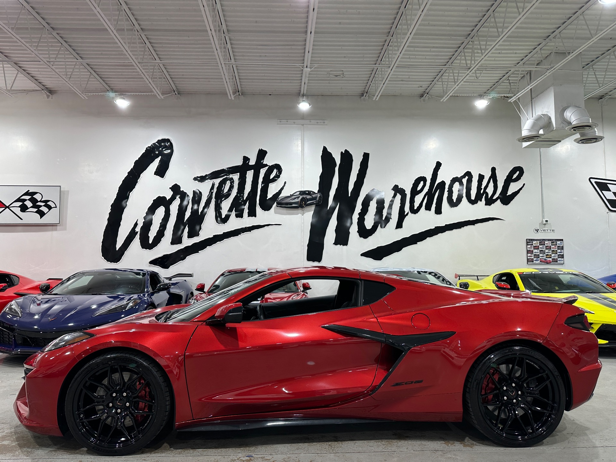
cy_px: 231
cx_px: 308
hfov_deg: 71.6
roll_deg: -0.4
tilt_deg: +4.6
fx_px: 427
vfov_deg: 56.8
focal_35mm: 24
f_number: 1.78
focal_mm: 6.86
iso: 80
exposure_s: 1/120
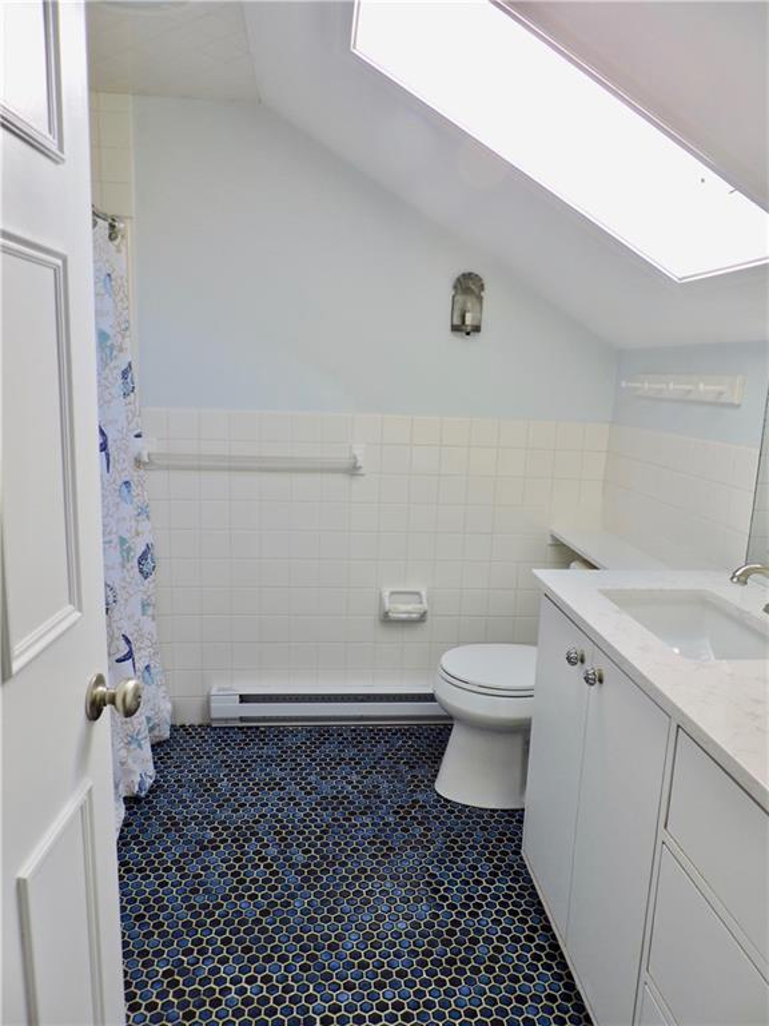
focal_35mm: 24
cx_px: 384
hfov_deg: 56.8
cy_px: 513
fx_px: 711
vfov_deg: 71.6
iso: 100
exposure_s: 1/60
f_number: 3
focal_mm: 4.3
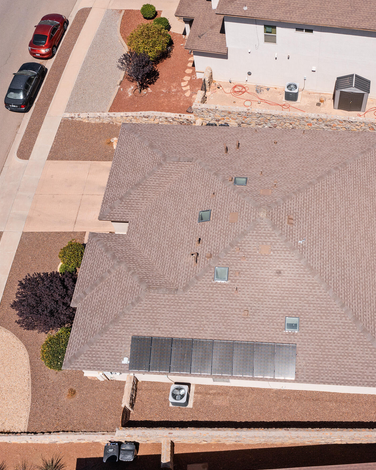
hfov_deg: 36.8
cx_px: 261
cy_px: 233
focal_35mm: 40
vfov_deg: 45.8
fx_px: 556
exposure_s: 1/800
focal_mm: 10.26
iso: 100
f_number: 6.3
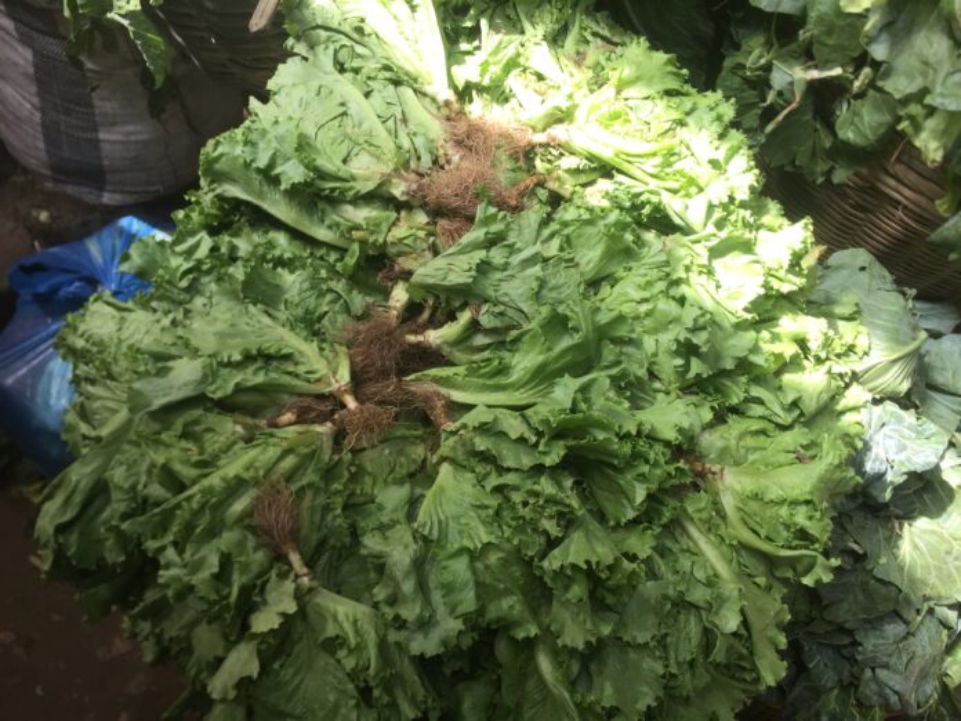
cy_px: 360
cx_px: 480
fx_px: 805
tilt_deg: -52.2
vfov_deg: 48.2
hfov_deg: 61.7
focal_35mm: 29
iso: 40
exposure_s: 1/100
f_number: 2.2
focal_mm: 4.15
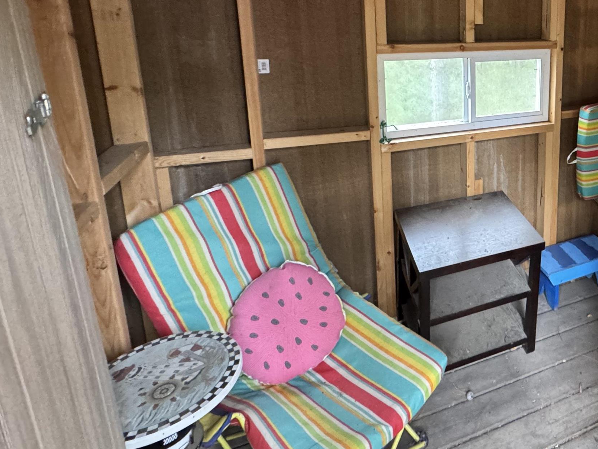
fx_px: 449
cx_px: 512
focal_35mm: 26
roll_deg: -1.0
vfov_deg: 50.2
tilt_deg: -11.1
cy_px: 96
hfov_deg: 59.6
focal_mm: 2.22
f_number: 2.2
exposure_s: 1/60
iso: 640
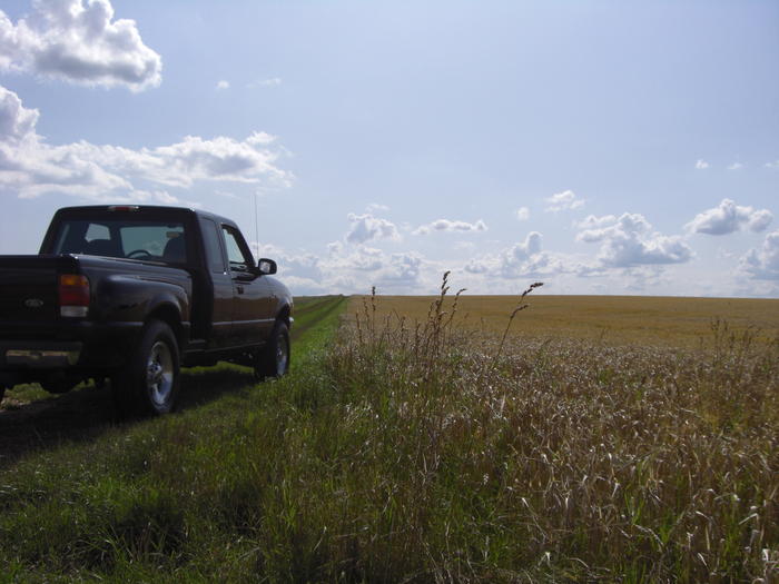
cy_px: 292
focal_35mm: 38
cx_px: 390
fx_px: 855
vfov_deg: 37.7
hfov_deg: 49.0
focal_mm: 6.2
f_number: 8
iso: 64
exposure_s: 1/500
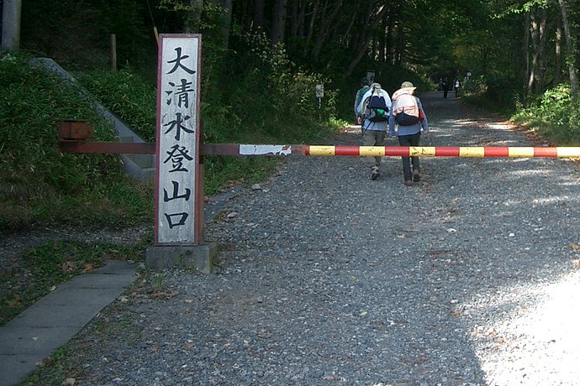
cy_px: 65
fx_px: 870
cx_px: 414
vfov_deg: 24.6
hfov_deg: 36.2
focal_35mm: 54
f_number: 2.6
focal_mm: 5.8
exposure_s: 1/160
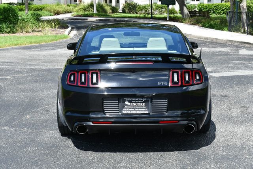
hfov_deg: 26.6
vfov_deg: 18.0
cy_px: 84
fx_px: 535
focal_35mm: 76
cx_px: 126
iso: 200
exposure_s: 1/250
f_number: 8
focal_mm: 38
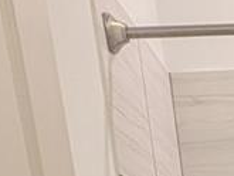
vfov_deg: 9.1
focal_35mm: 112
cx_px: 379
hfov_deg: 15.7
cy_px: 606
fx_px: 758
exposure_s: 1/120
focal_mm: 2.02
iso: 117
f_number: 1.7
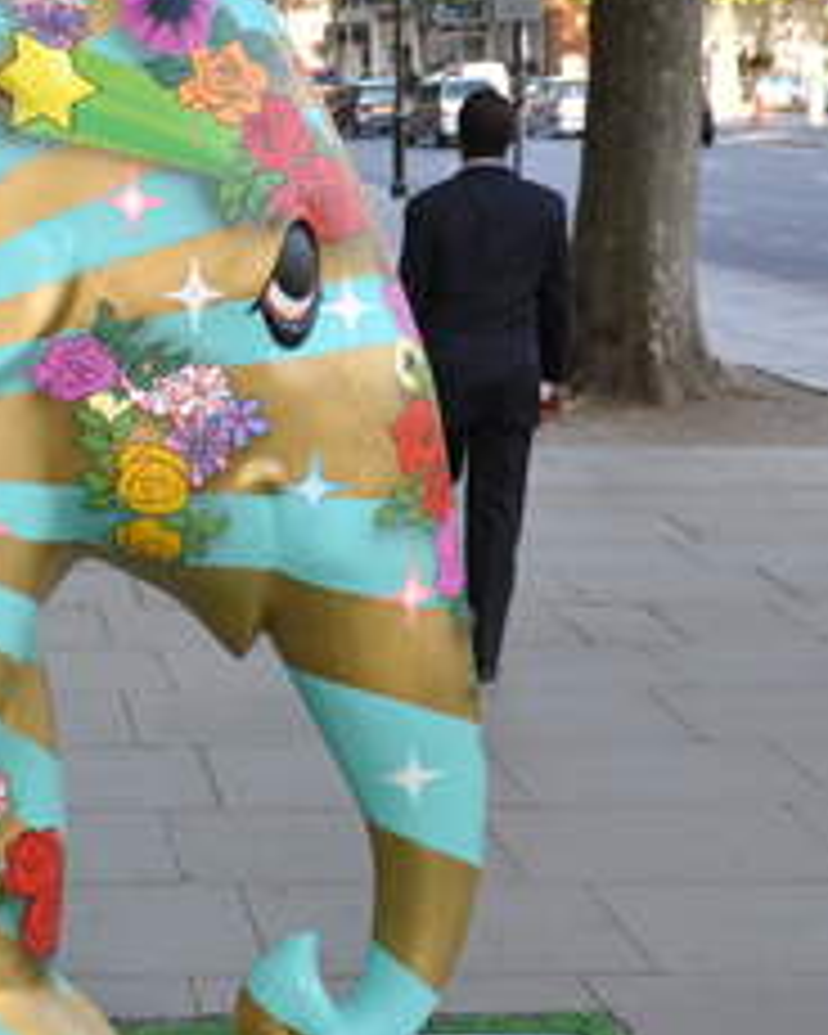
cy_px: 421
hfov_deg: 18.1
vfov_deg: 23.2
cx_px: -36
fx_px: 2521
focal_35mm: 82
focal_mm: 21
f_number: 4.5
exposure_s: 1/80
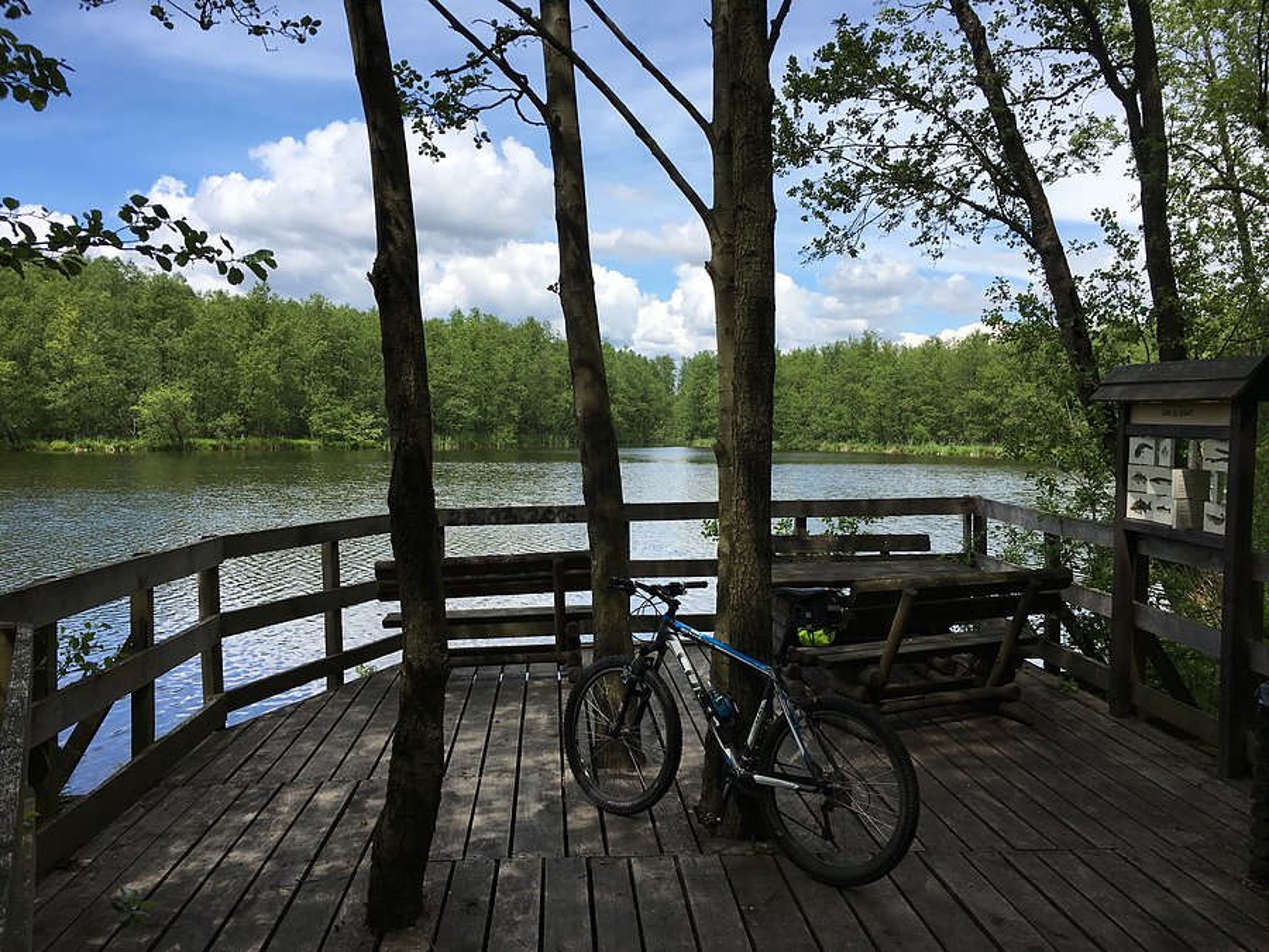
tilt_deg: -3.9
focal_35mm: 29
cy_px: 476
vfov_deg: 48.2
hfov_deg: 61.7
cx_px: 634
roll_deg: -1.2
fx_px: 1063
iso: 25
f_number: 2.2
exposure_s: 1/1538
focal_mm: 4.15
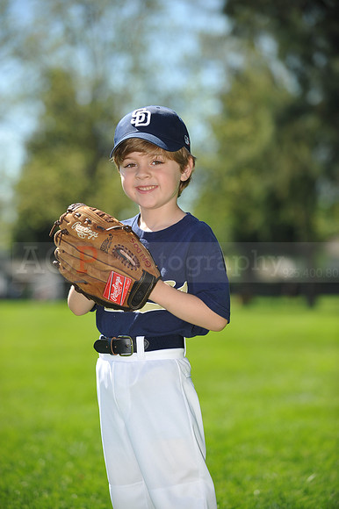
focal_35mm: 120
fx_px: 1697
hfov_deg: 11.4
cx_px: 170
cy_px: 254
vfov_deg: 17.1
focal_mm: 120
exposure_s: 1/1250
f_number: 4
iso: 200
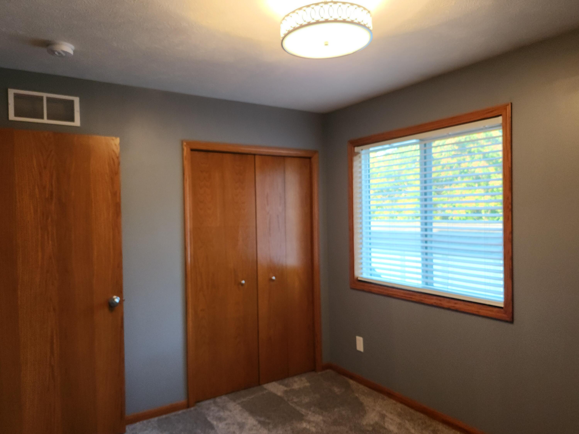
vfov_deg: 58.9
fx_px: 385
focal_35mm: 23
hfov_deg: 73.9
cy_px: 217
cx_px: 290
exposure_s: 1/60
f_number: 1.8
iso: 125
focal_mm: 5.4
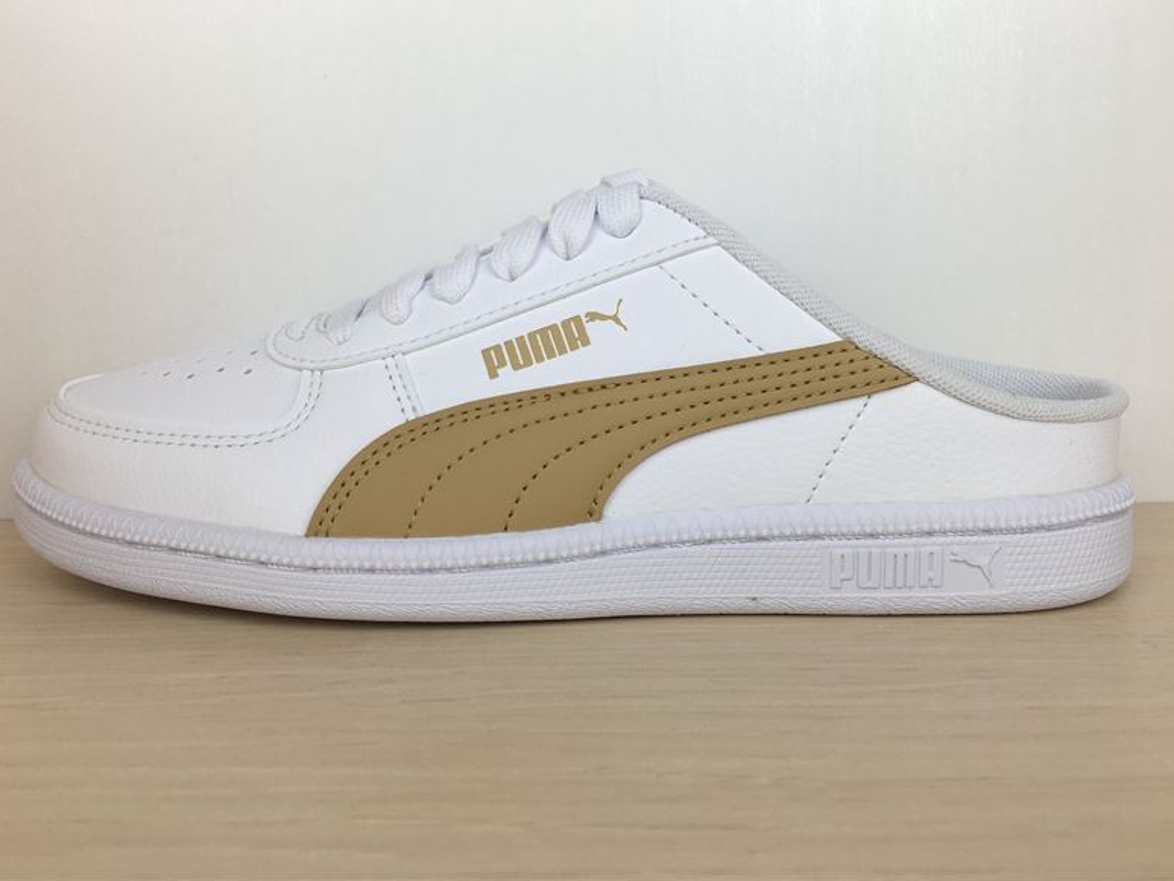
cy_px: 427
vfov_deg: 46.8
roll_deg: +1.4
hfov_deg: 60.0
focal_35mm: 30
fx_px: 1018
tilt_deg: -8.4
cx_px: 579
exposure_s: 1/286
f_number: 2.2
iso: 25
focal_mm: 4.15
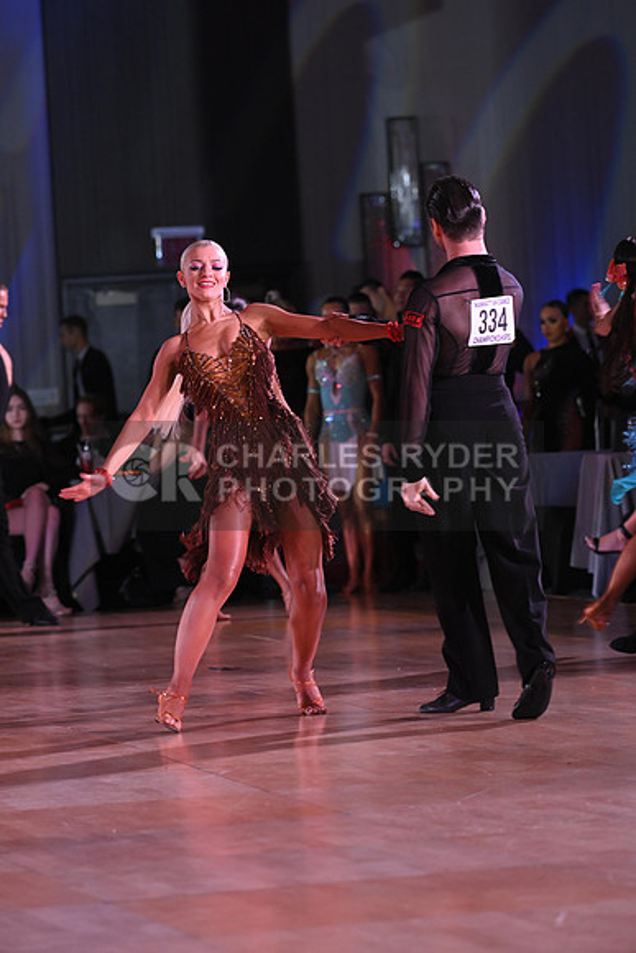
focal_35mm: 200
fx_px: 5296
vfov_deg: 10.3
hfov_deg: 6.9
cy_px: 476
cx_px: 318
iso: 1600
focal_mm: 200
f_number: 5.6
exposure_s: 1/200
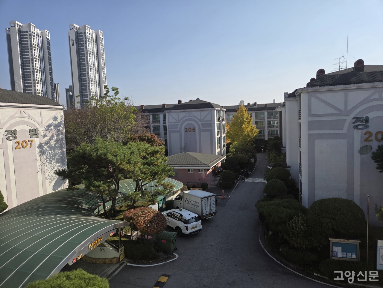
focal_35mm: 23
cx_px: 192
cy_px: 144
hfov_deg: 73.9
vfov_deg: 58.9
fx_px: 254
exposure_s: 1/5261
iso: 80
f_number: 1.8
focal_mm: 5.4
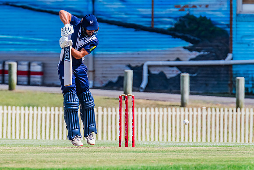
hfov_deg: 2.5
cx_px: 77
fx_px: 5927
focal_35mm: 840
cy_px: 80
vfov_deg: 1.6
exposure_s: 1/2000
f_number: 10
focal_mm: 600
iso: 800
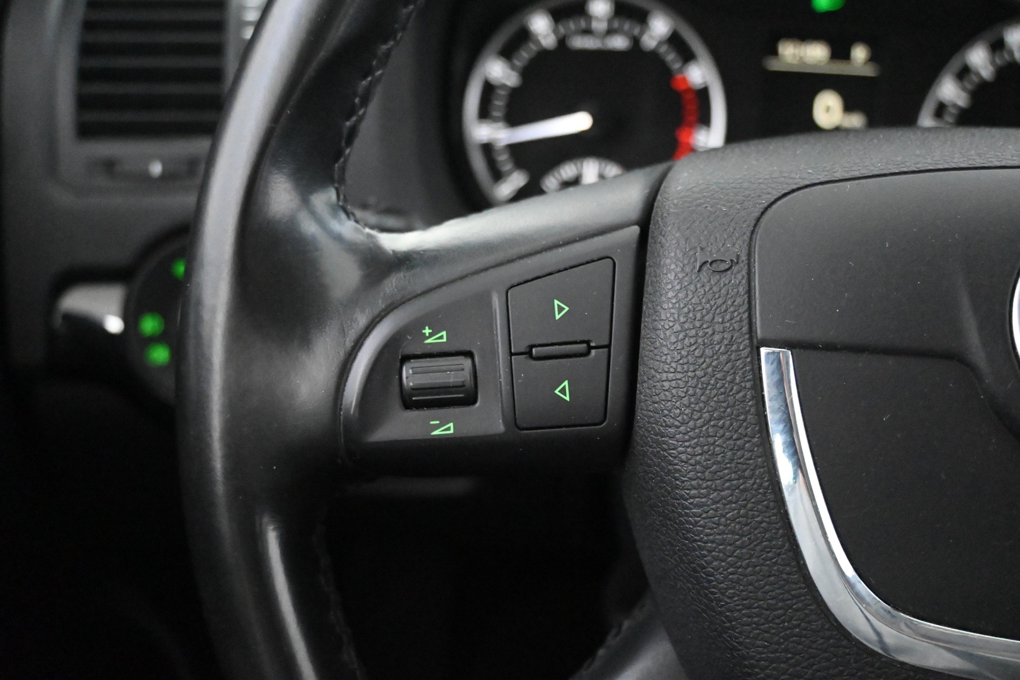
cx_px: 510
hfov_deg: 55.1
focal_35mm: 34
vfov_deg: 38.4
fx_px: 977
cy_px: 340
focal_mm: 23
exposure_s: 1/40
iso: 12800
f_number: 4.2
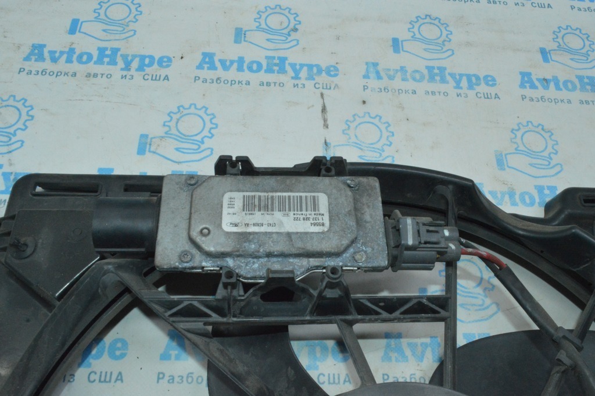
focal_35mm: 32
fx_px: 520
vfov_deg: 41.6
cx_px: 298
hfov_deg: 59.5
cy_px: 198
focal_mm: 21
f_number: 25
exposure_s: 1/40
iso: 4000
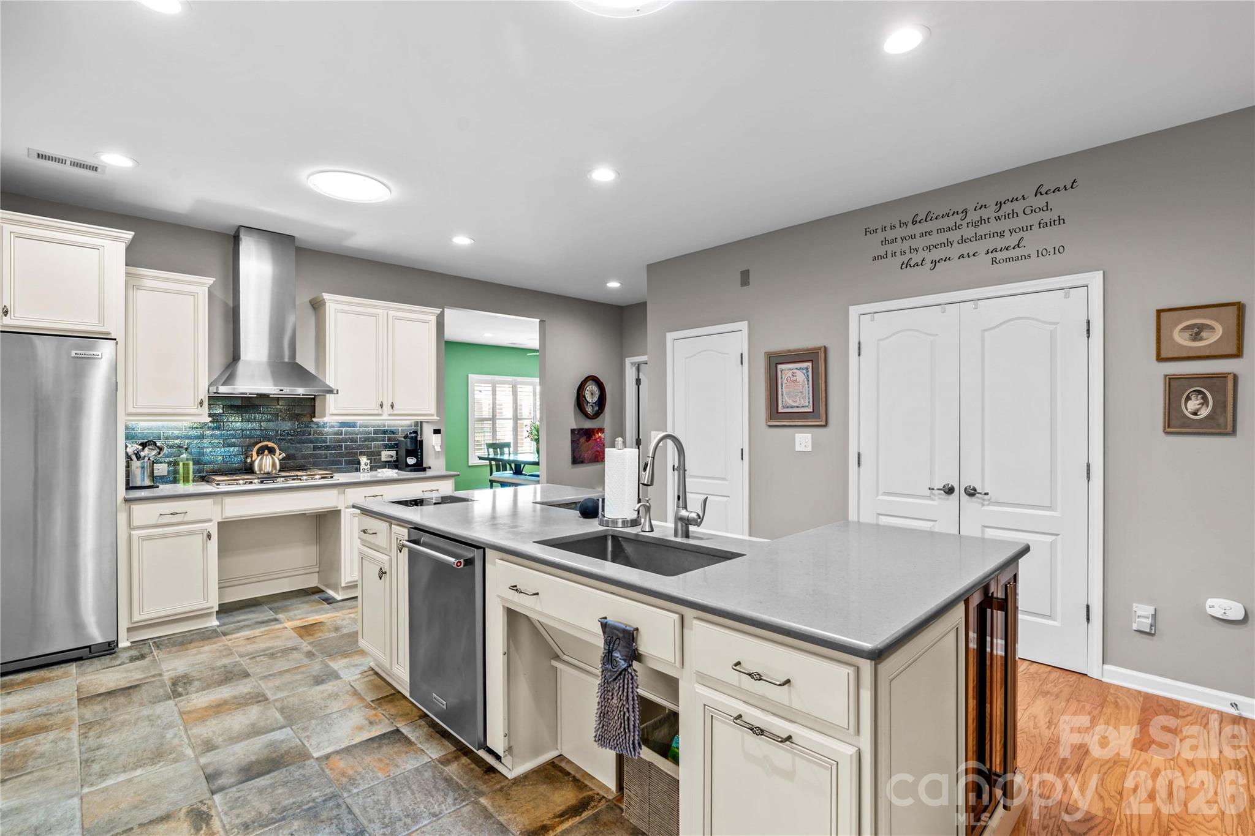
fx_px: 558
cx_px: 628
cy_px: 418
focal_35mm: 16
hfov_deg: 96.7
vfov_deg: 73.7
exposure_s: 1/2
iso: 100
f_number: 8
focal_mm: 16
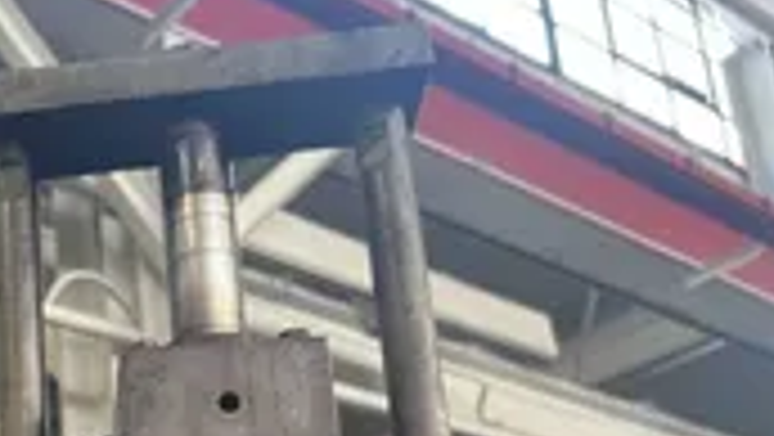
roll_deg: +1.1
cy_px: 580
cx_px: -86
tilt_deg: +11.2
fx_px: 1355
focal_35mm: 66
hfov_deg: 28.8
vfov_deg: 17.1
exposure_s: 1/92
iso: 125
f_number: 1.5
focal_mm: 5.7
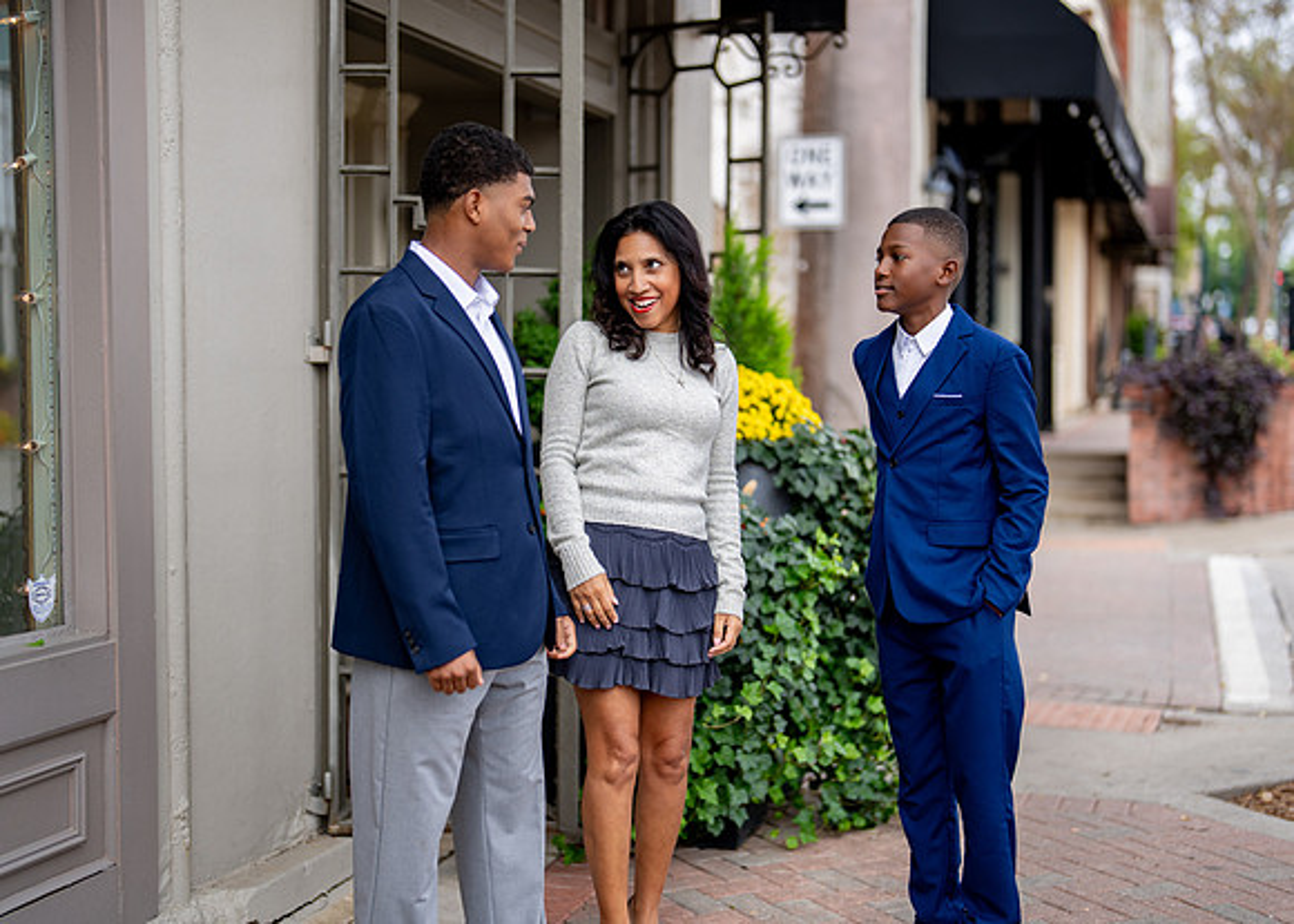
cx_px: 662
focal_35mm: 54
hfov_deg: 36.1
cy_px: 461
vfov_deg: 26.2
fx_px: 1986
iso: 100
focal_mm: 50
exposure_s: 1/2000
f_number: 1.2
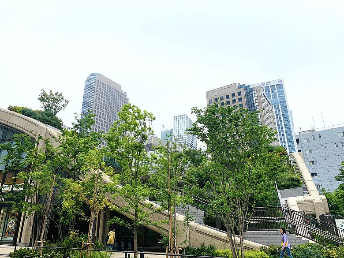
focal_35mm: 26
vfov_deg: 53.1
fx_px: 258
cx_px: 172
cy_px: 129
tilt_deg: +21.9
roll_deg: +1.1
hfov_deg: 67.3
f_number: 1.8
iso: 25
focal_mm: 4.25
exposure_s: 1/1812
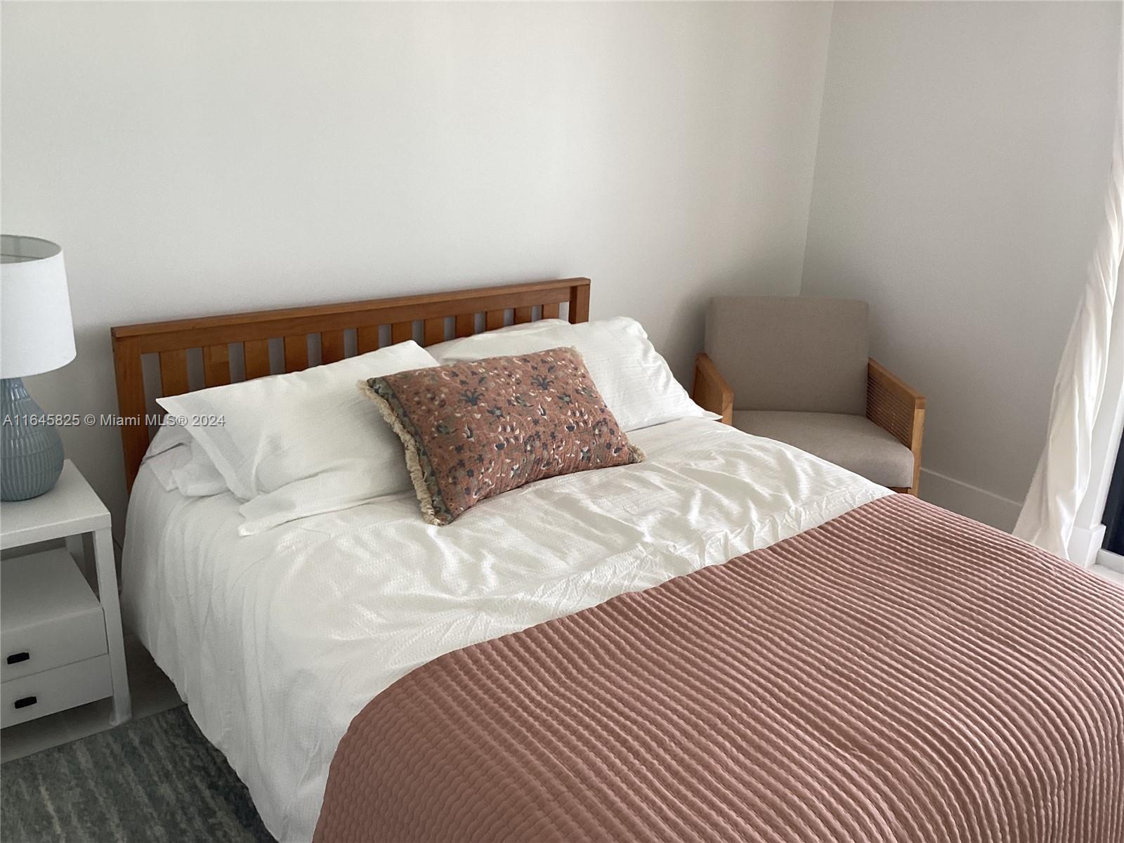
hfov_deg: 58.4
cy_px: 422
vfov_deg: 45.4
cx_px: 562
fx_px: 1007
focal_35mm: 31
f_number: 2.4
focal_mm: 3.3
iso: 100
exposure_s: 1/120
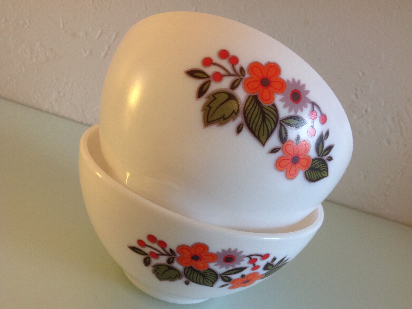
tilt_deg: -18.8
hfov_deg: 51.4
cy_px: 158
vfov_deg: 39.7
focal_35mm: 36
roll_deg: -18.8
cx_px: 208
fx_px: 428
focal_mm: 4.28
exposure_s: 1/17
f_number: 2.4
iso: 100
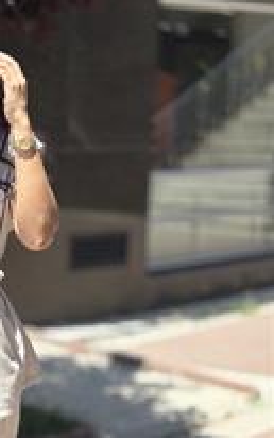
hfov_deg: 12.5
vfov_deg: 20.0
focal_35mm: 102
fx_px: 1217
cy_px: 384
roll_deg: -1.1
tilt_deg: -13.5
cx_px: -53
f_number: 1.78
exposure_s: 1/6211
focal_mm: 6.86
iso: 100
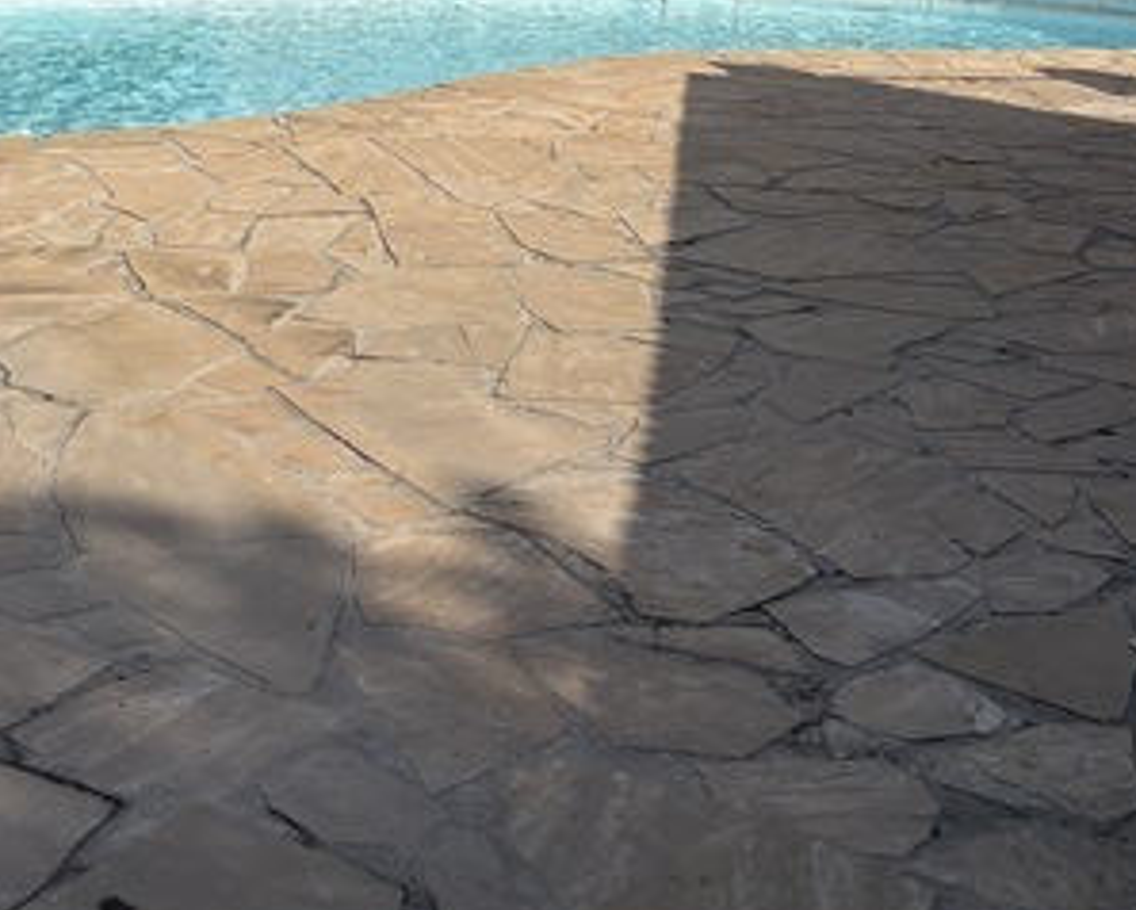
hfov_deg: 32.6
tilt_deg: +0.3
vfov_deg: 24.5
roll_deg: -1.0
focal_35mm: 57
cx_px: 340
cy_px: -143
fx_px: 1918
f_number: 1.6
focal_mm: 5.96
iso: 50
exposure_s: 1/5814
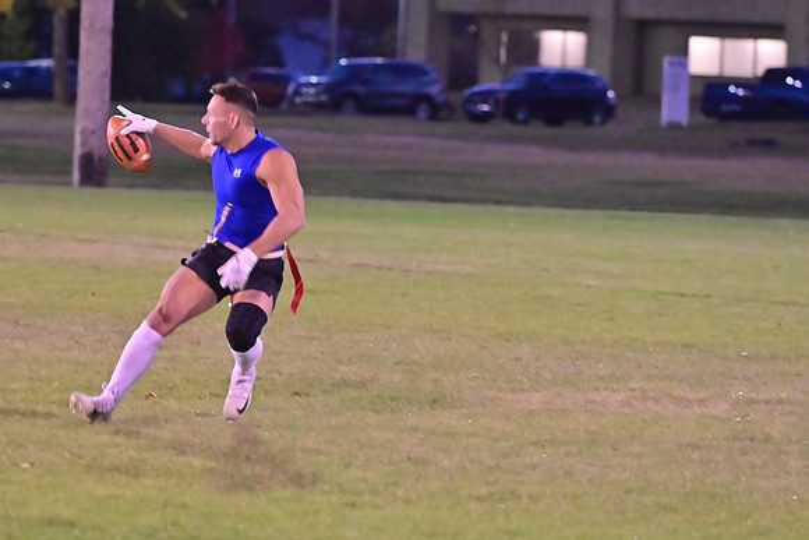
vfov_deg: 5.1
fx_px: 6069
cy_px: 270
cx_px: 404
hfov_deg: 7.6
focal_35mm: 270
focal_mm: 180
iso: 6400
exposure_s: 1/250
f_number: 4
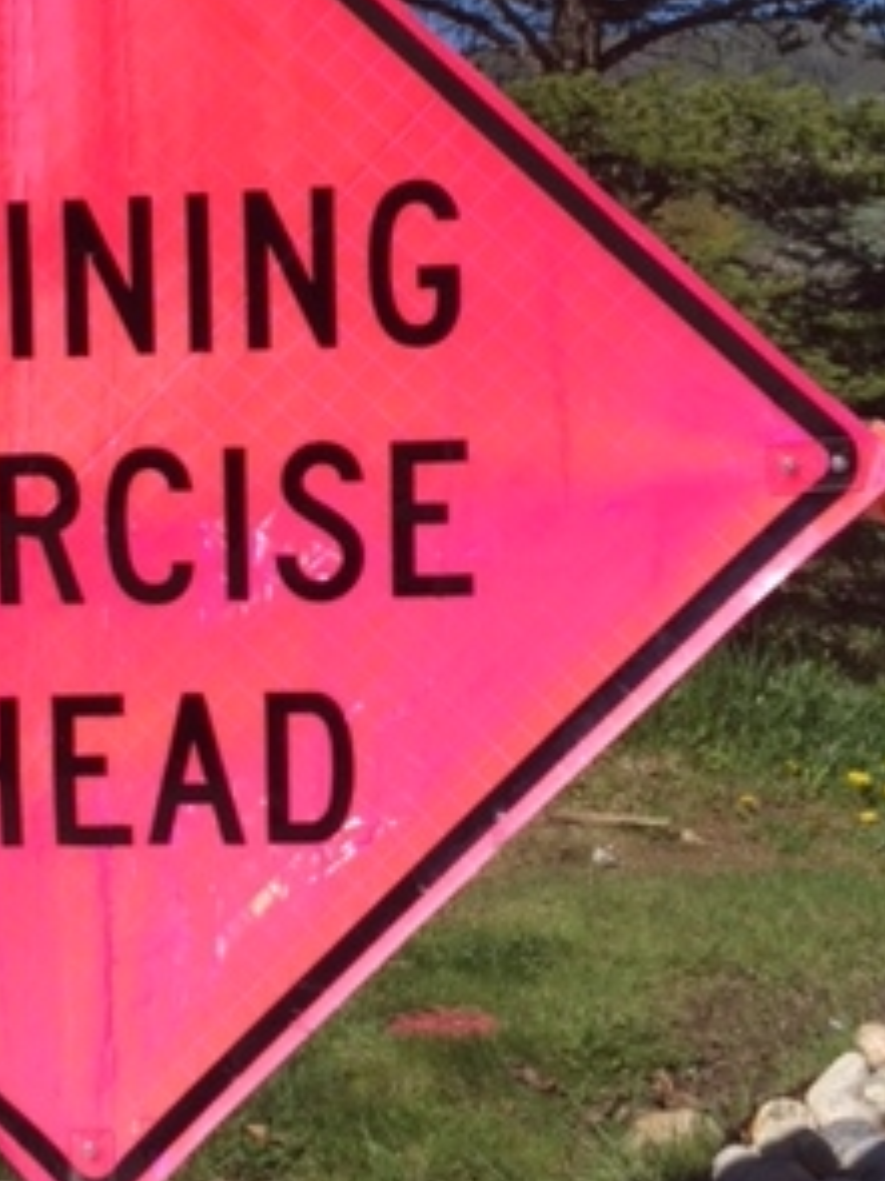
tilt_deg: -4.7
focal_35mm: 63
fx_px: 2149
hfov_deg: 22.5
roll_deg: +0.2
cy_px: 484
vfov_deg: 30.7
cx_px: 32
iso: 32
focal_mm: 4.15
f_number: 2.2
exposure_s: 1/1980
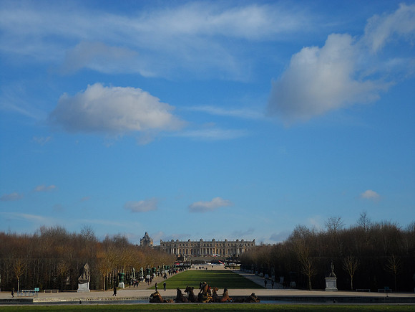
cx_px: 208
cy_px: 156
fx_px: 803
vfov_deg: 21.9
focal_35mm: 67
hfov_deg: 29.0
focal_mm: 12
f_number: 4.1
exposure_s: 1/750
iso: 80
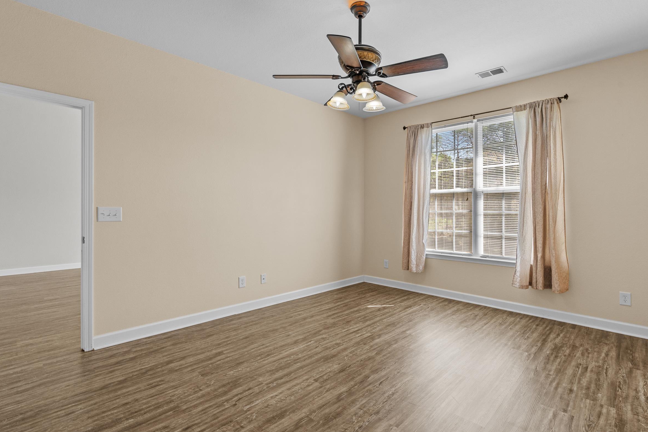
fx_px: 306
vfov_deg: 70.4
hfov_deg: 93.2
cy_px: 220
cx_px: 338
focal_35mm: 17
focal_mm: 16
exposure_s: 1/15
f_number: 8
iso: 640
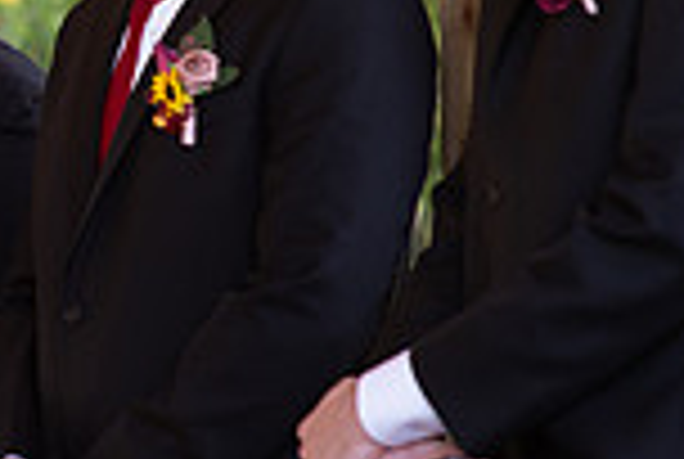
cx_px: -185
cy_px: 236
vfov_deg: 4.2
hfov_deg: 6.2
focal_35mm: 330
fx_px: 6282
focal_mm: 85
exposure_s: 1/400
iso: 500
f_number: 4.5
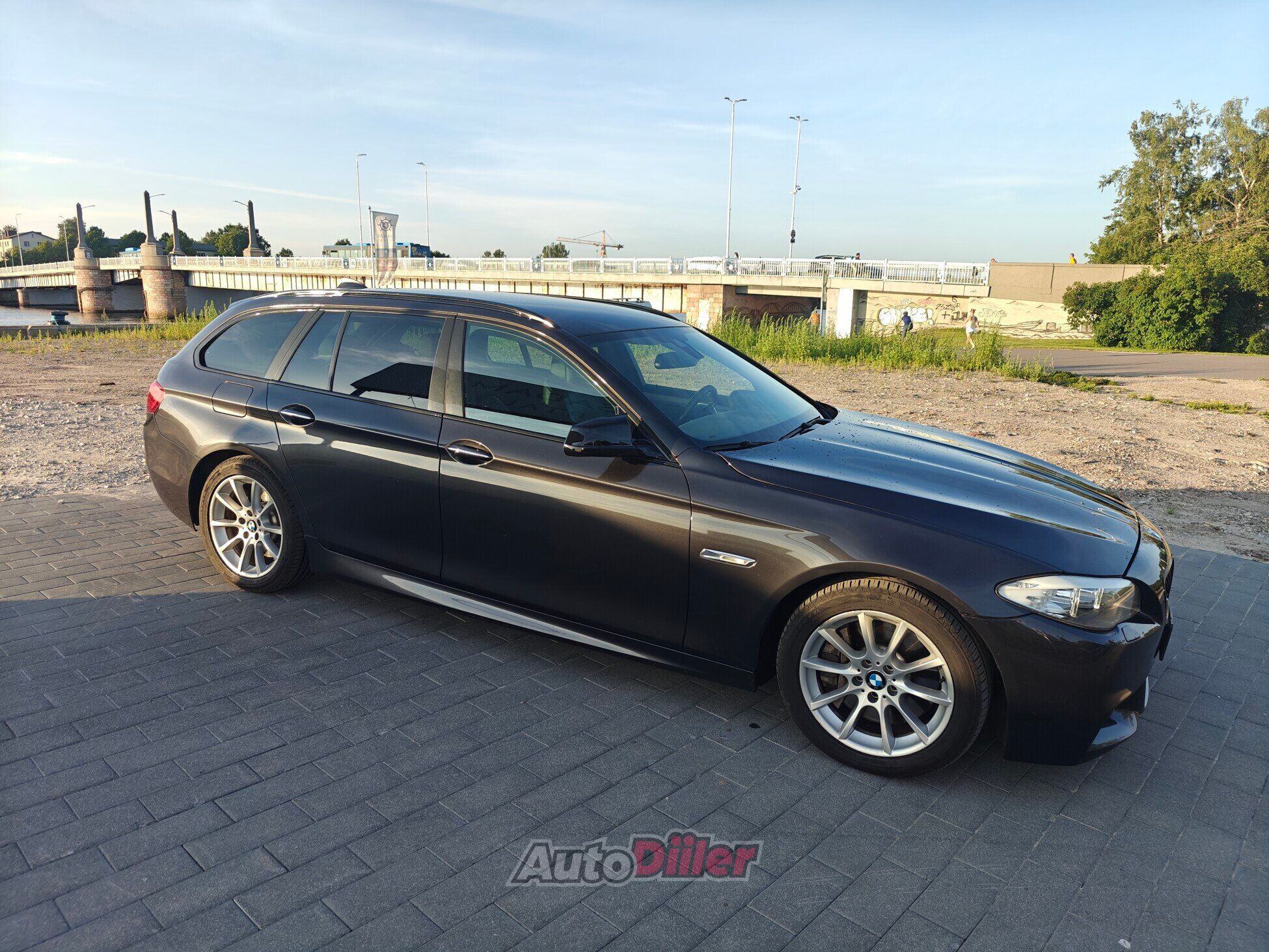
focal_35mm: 23
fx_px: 843
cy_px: 476
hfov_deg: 73.9
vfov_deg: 58.9
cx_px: 634
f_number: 4
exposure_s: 1/855
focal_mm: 6.06
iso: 50
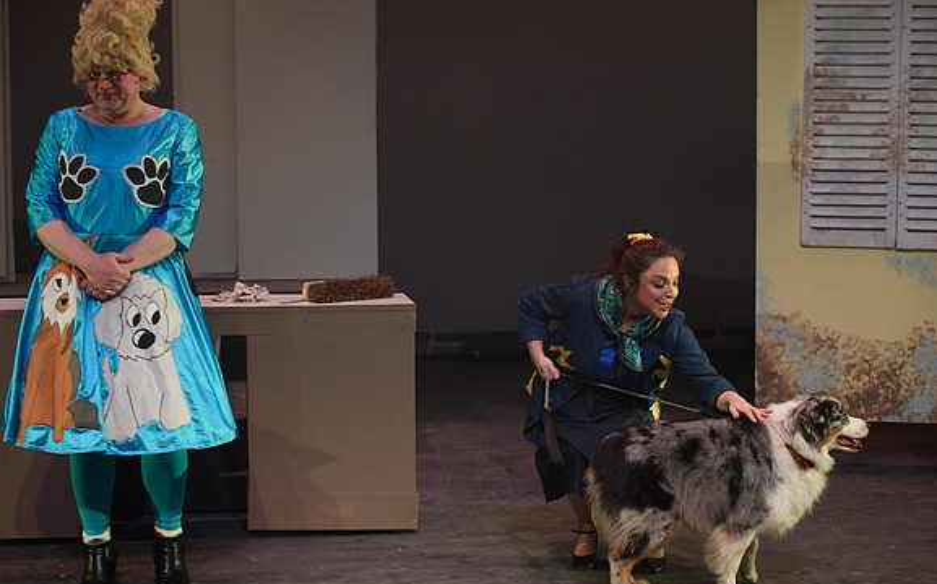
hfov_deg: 27.9
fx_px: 1889
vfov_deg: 17.6
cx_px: 469
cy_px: 298
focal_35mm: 74
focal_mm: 70
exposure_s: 1/160
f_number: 2.8
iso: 800
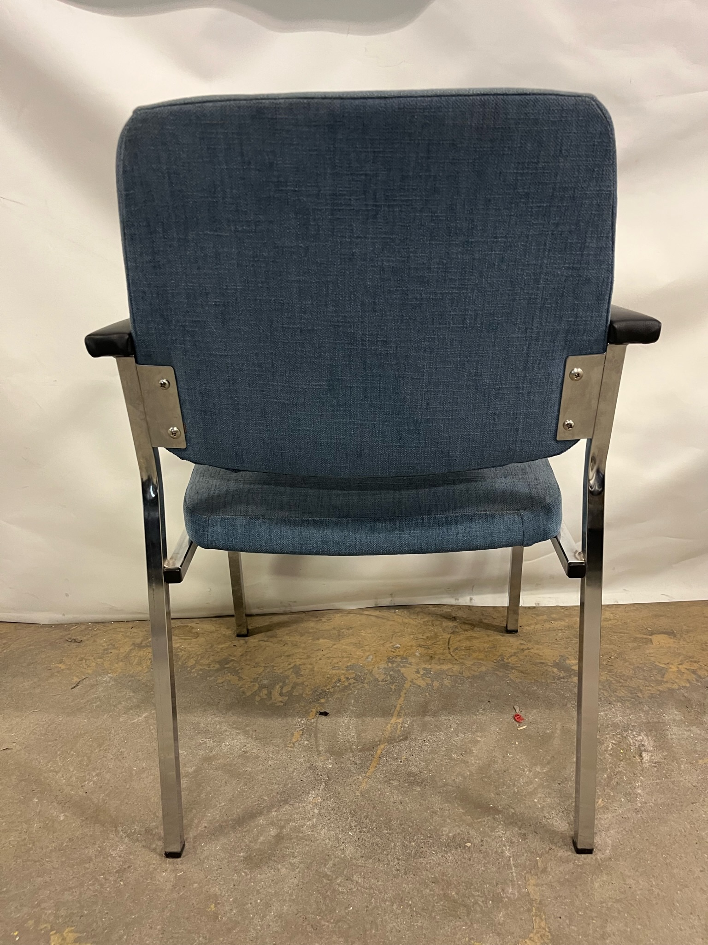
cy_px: 472
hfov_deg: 53.0
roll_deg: +1.7
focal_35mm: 26
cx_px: 354
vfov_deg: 67.3
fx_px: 709
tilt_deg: -19.0
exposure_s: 1/50
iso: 320
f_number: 1.6
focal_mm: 5.1
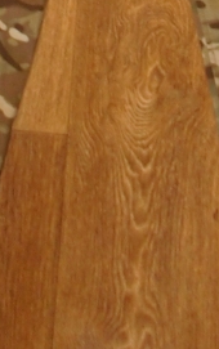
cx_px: 122
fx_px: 1371
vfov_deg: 13.0
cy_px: -303
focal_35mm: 144
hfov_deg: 9.1
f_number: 2.8
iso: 200
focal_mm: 6.3
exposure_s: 1/6
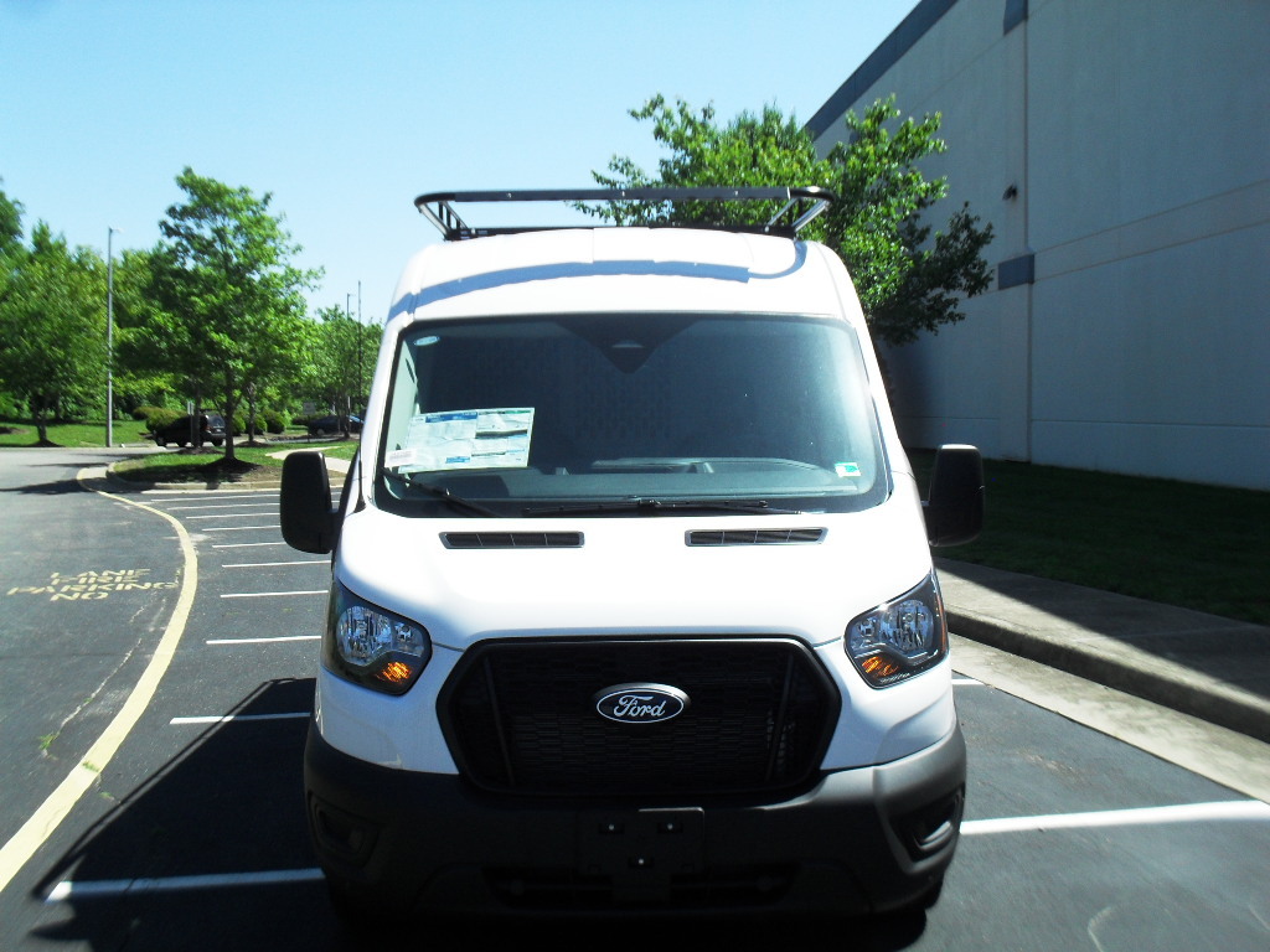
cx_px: 635
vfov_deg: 40.7
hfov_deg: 52.6
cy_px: 476
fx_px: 1284
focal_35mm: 35
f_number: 8.4
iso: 100
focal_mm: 6.3
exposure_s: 1/125
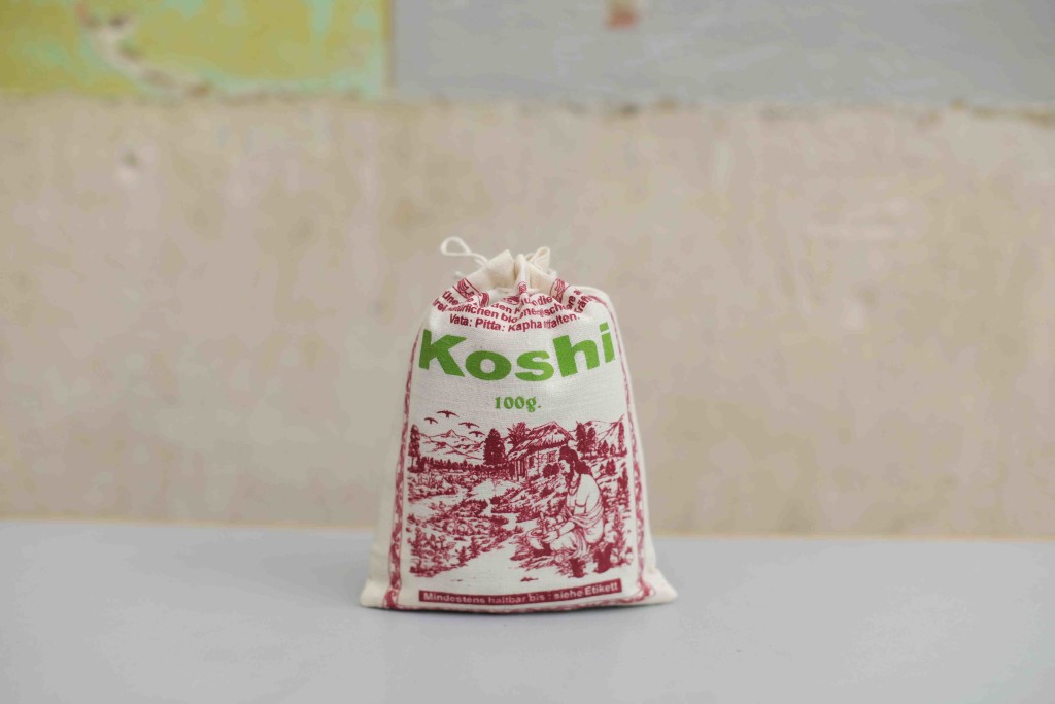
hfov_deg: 39.6
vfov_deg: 27.0
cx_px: 528
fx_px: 1465
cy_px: 352
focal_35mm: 50
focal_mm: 50
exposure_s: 1/60
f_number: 2.8
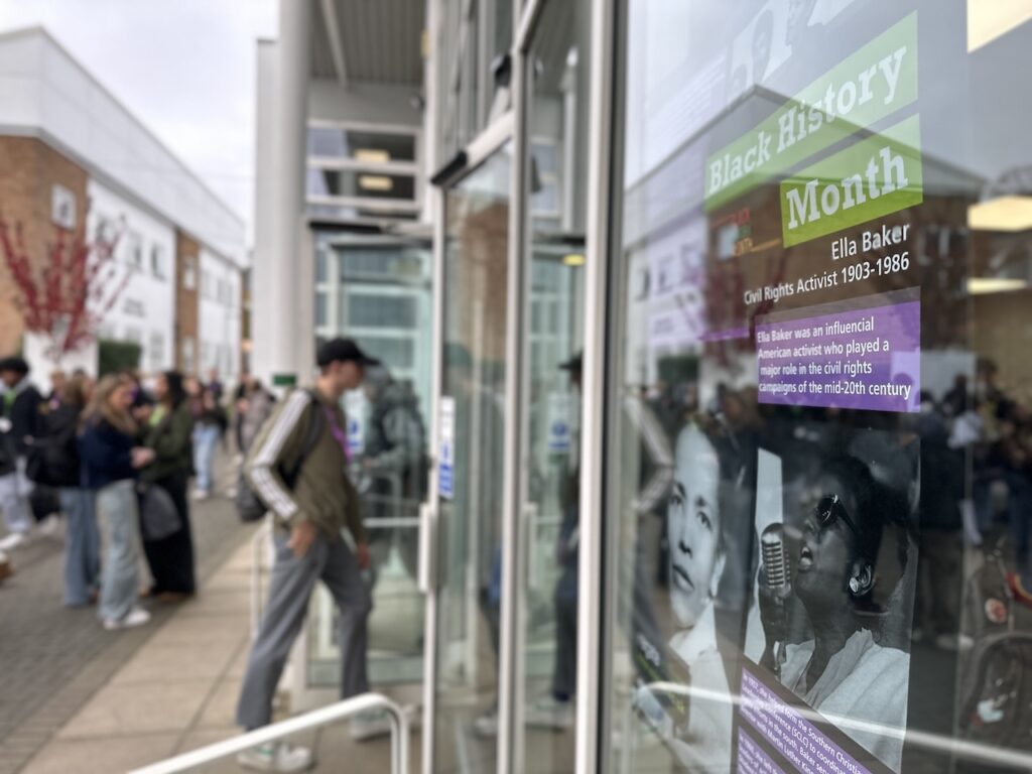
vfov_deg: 56.8
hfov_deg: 71.6
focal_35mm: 24
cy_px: 387
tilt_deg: -0.4
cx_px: 516
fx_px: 716
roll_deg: -1.2
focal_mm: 6.86
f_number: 1.78
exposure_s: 1/357
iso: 80
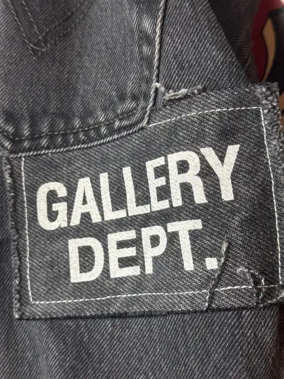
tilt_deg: -5.7
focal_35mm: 48
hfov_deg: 30.3
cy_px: 190
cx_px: 142
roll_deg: -0.8
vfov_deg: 39.7
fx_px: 525
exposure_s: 1/100
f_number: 1.78
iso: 80
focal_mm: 6.76
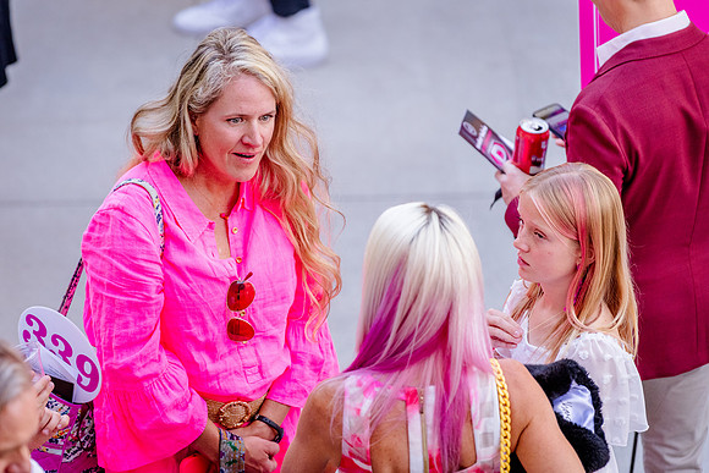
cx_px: 264
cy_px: 210
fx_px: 4951
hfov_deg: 8.2
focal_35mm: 251
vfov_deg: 5.5
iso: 1000
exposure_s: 1/500
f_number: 2.8
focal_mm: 200
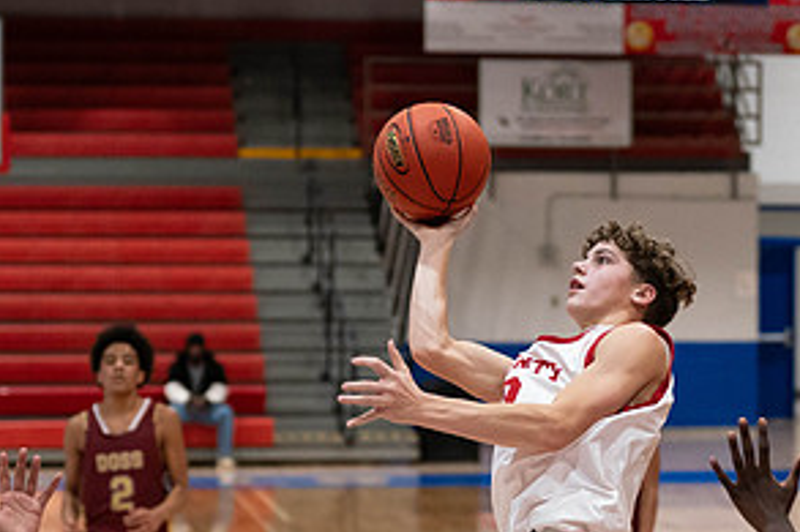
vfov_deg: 9.1
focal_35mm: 150
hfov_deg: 13.7
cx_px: 571
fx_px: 3331
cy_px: 459
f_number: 2.8
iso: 4000
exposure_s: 1/1000
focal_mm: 70
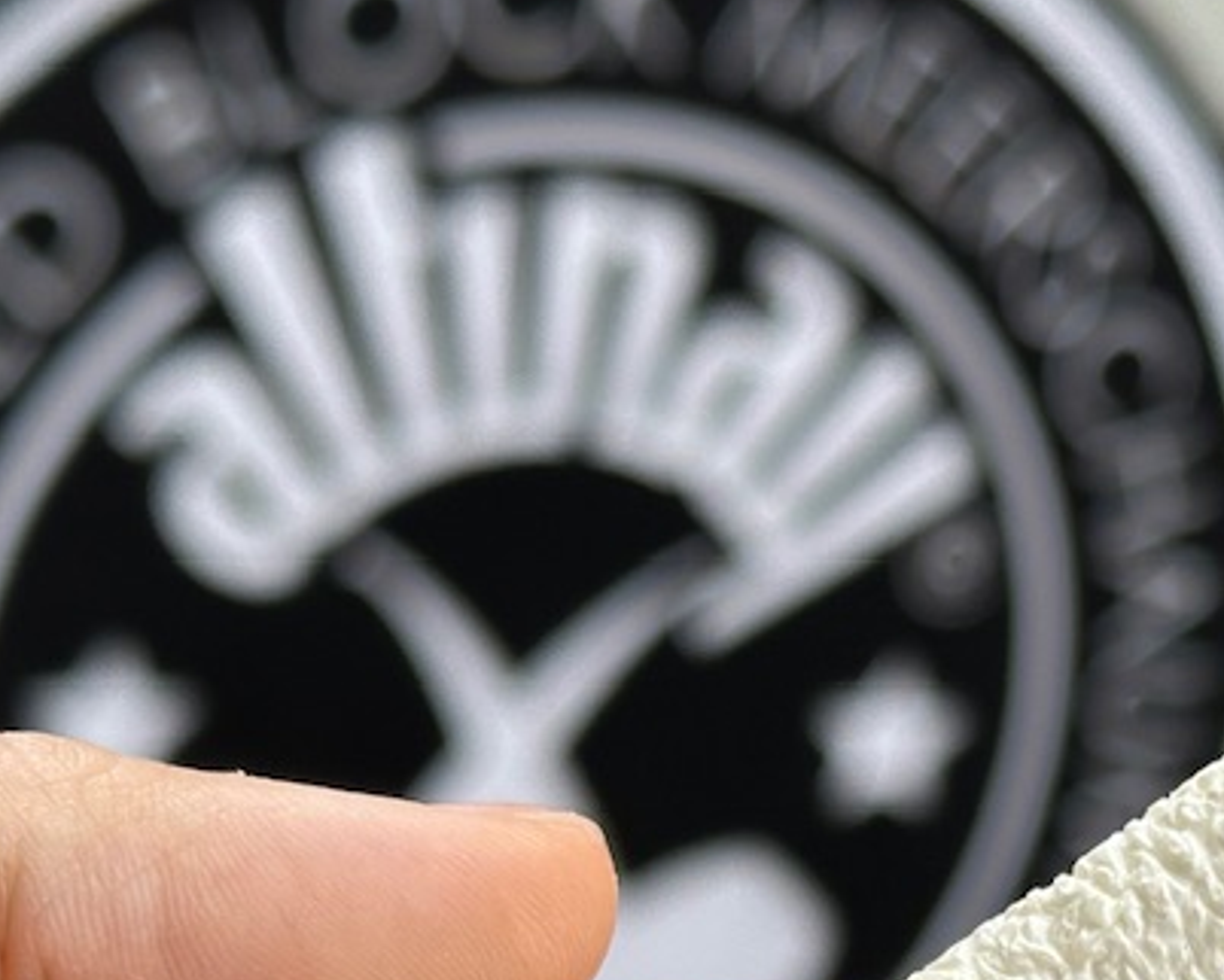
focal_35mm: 149
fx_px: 5400
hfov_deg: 12.8
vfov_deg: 10.2
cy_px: 1169
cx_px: 1145
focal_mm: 6.86
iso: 64
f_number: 1.78
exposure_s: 1/734
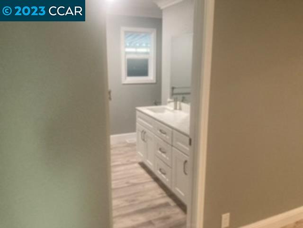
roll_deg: -0.4
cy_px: 114
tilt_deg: -13.5
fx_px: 245
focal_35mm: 28
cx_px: 152
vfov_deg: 49.7
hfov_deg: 63.4
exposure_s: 1/60
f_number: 1.8
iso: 250
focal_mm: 3.99
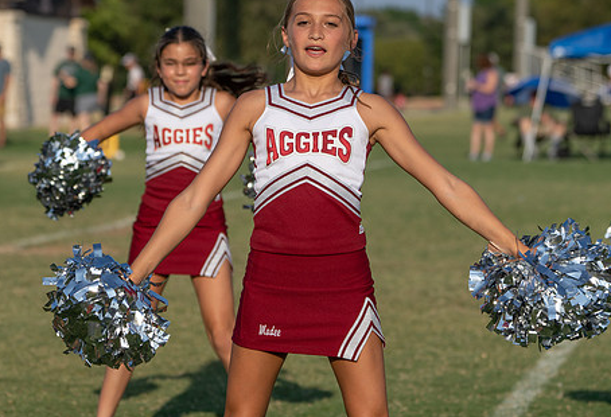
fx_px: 3591
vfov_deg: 6.6
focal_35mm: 210
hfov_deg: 9.7
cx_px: 308
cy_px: 161
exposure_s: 1/1250
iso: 100
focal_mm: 154
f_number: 5.6
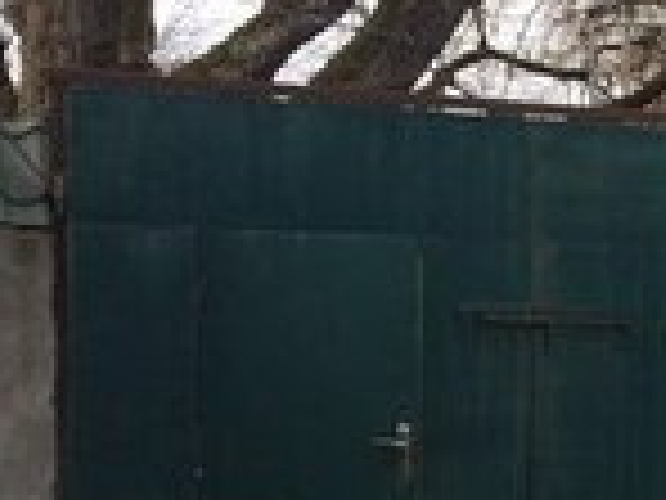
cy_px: 498
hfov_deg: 12.9
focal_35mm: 129
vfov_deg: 11.4
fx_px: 2482
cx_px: 1404
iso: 32
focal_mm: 4.15
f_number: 2.2
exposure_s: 1/570
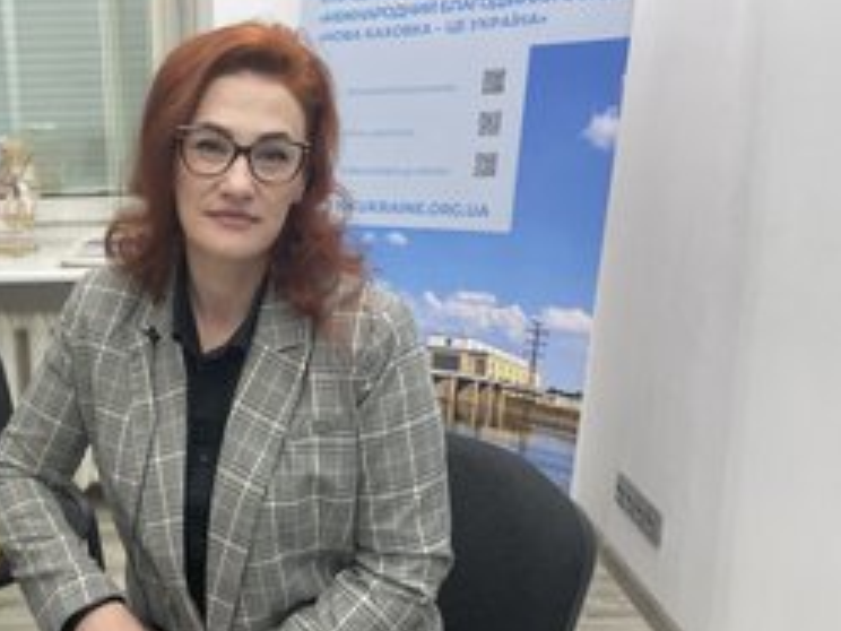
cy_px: 448
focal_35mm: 42
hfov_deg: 42.8
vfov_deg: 33.9
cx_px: 170
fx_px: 1020
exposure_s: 1/100
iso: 64
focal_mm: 4.2
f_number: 1.6
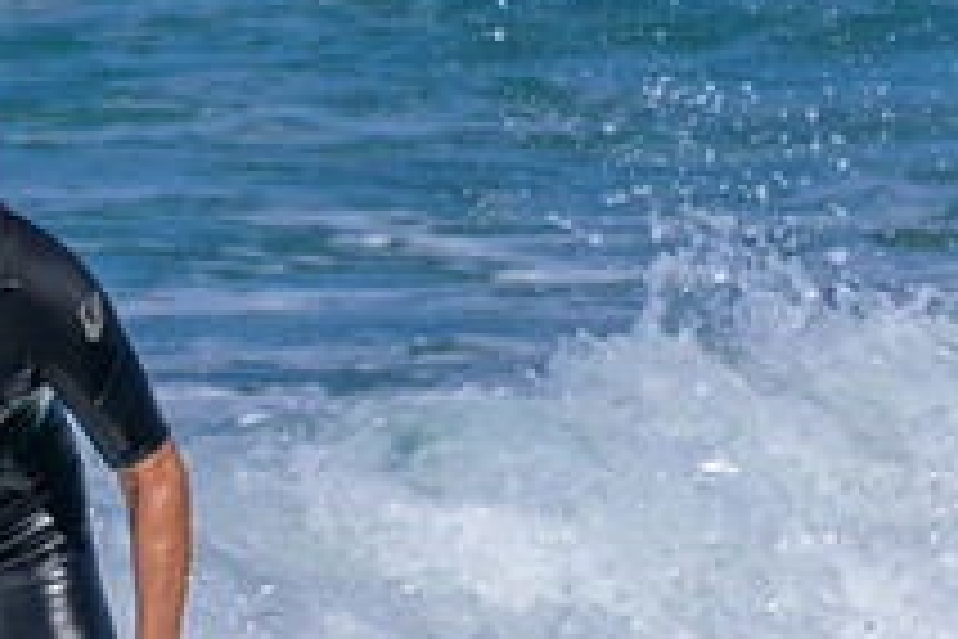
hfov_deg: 0.9
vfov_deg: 0.6
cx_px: 146
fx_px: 59631
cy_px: 678
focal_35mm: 2241
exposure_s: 1/2500
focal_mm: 600
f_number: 11
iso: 640
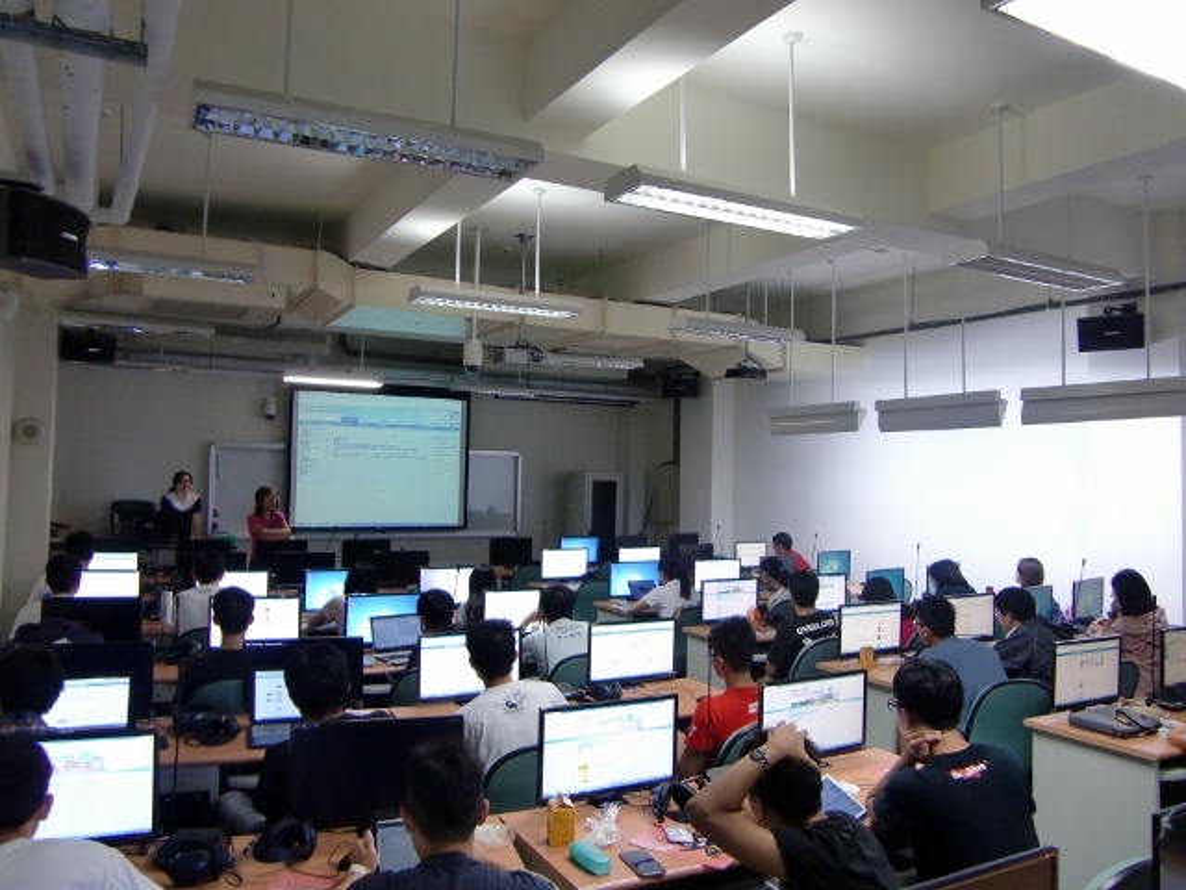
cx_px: 593
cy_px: 445
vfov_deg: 49.7
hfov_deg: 63.4
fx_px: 959
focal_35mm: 28
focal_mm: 4.9
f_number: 2.6
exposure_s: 1/60
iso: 320
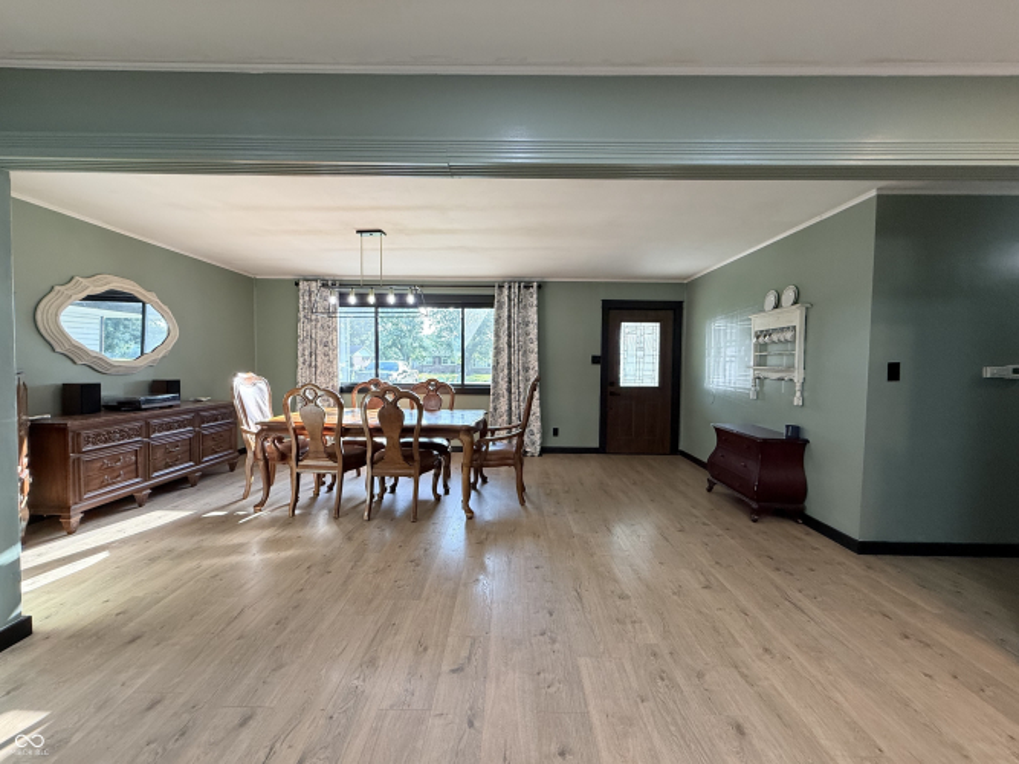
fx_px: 412
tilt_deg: -3.0
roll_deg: -0.3
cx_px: 510
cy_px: 382
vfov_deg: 85.7
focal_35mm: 14
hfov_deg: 102.1
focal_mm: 2.22
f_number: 2.2
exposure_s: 1/120
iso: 250
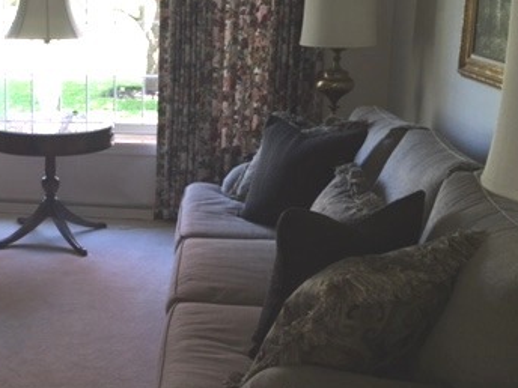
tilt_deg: -10.9
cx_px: 50
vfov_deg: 26.9
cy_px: 141
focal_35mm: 54
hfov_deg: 33.6
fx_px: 808
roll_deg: +0.3
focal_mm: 4.15
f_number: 2.2
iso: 32
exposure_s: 1/30
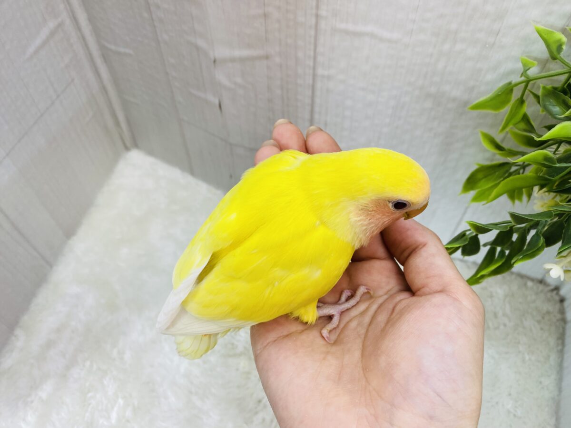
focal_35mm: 25
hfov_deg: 69.4
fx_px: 412
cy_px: 214
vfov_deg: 54.9
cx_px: 286
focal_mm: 4.25
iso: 50
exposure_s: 1/100
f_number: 1.8
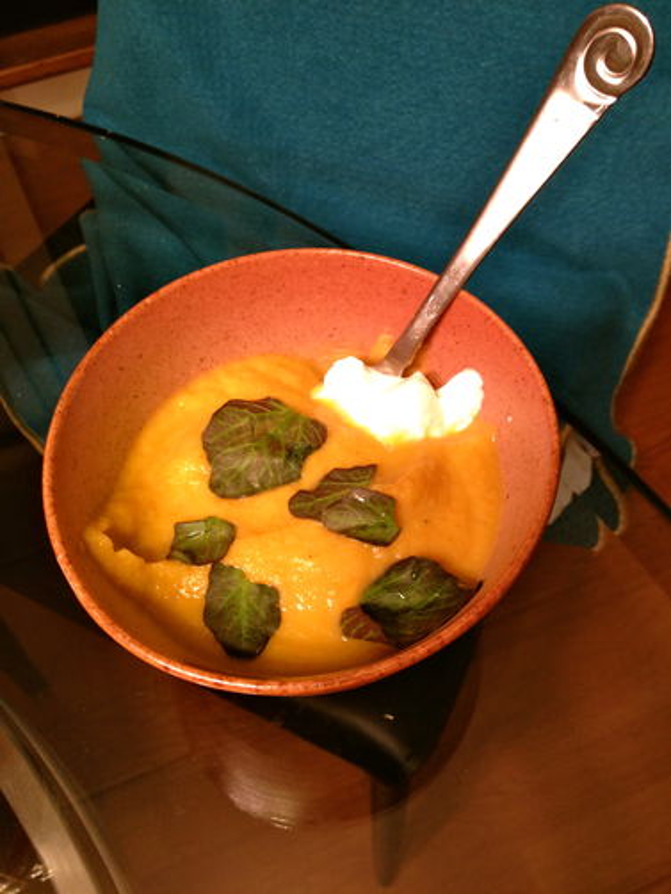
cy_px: 447
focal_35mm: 35
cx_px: 336
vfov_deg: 52.6
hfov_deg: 40.7
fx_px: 904
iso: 100
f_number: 2.4
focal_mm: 4.28
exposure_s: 1/20
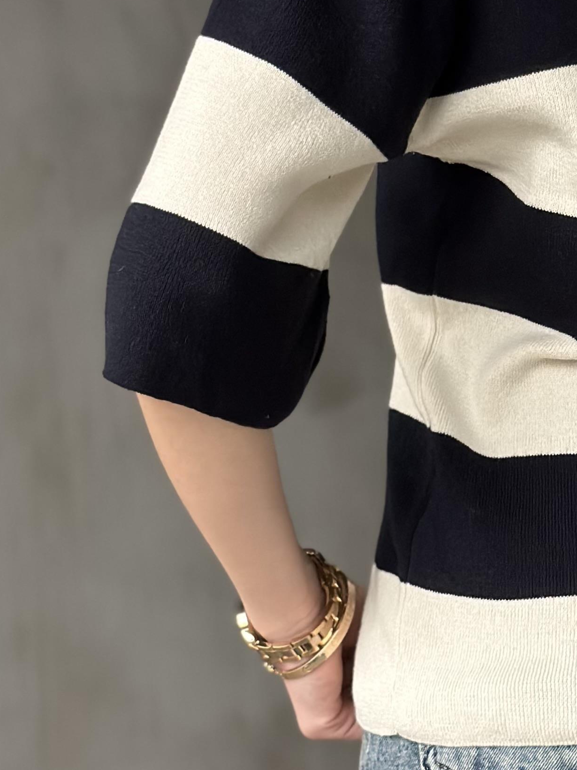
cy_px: 331
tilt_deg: -3.0
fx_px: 2623
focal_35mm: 118
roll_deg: +0.8
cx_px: 594
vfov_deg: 16.7
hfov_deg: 12.4
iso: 320
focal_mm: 6.86
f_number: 1.78
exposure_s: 1/60
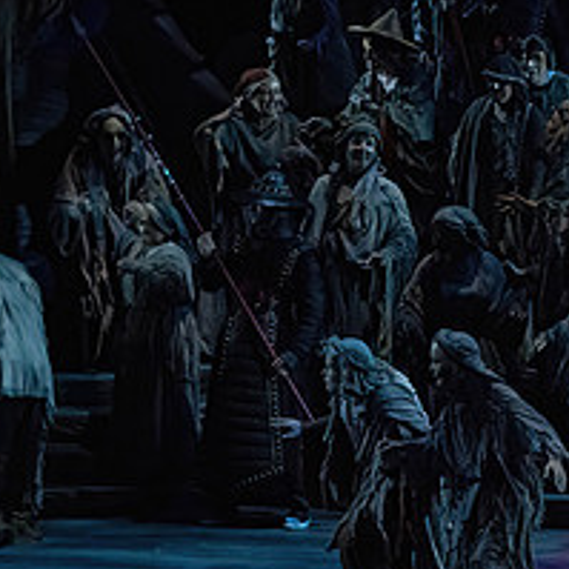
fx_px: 4835
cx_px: 783
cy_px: 204
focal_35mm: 260
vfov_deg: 6.7
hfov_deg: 6.7
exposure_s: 1/320
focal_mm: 105
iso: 20000
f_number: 10
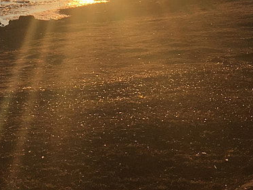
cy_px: -82
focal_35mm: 124
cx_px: 6
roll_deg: +0.3
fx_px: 907
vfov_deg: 11.5
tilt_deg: -0.6
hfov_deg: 15.6
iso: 25
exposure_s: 1/1399
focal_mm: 4.15
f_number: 2.2
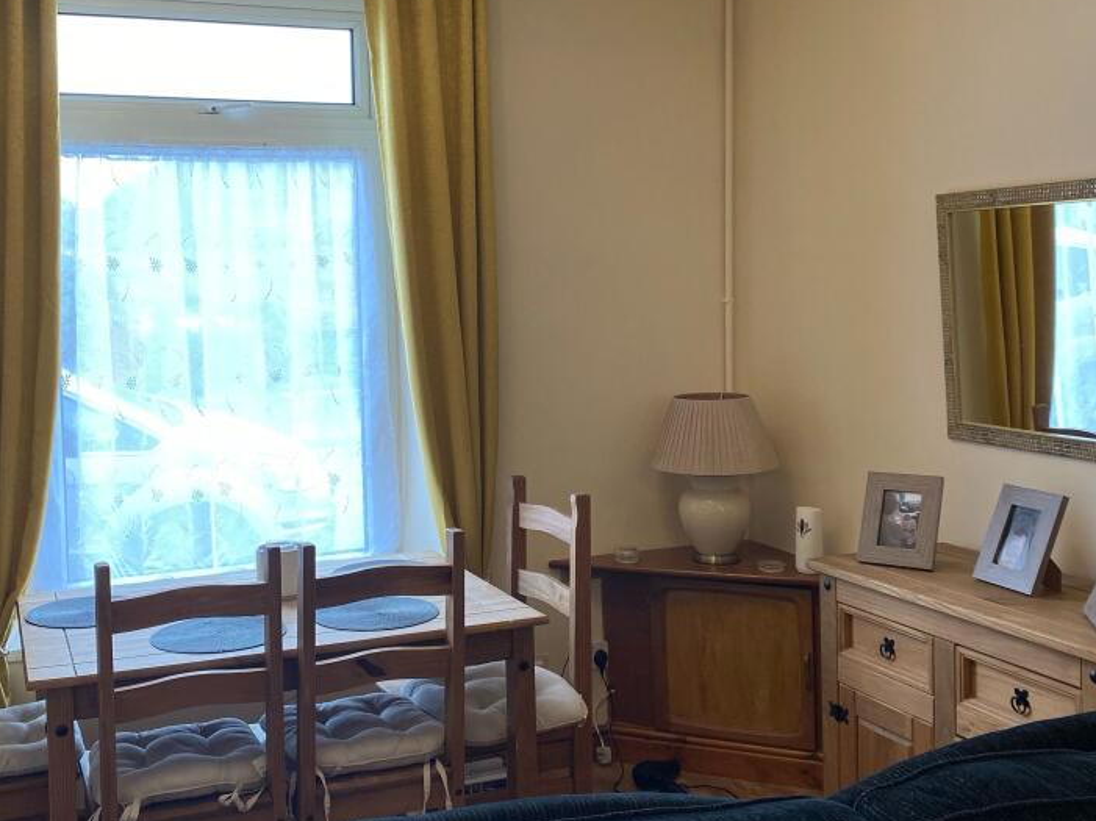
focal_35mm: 38
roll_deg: +1.0
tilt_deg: -1.5
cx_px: 424
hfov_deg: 48.6
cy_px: 327
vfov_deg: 37.5
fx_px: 1203
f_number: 1.8
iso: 64
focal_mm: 4.25
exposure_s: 1/100
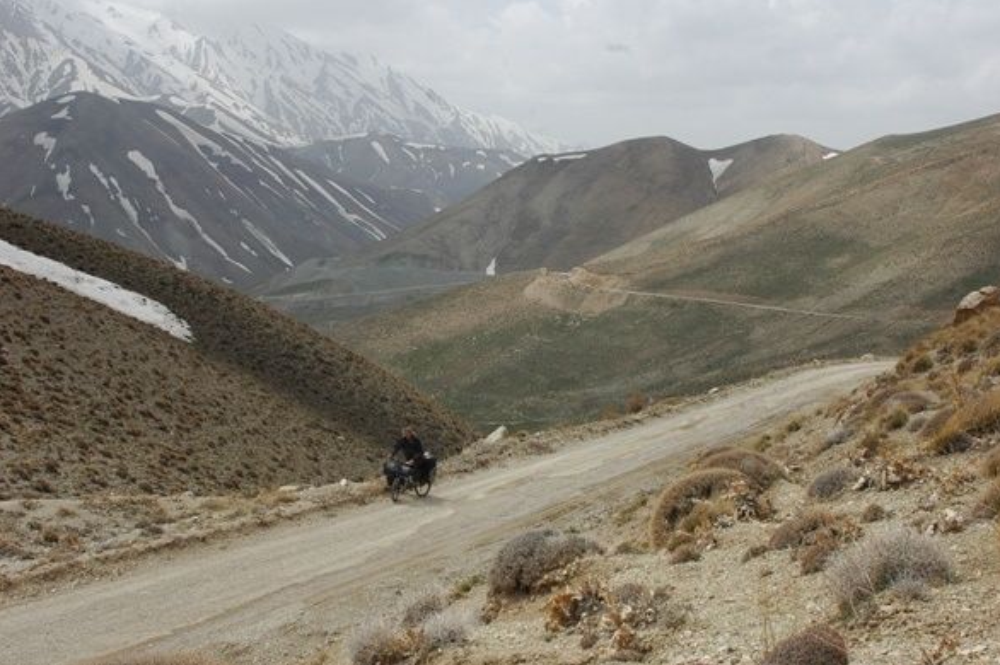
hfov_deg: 45.5
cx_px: 509
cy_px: 335
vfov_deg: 31.2
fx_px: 1194
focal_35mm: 43
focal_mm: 28
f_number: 11
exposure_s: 1/400
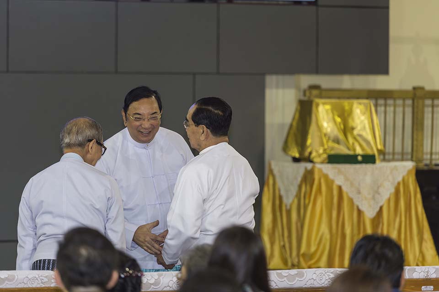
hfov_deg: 11.1
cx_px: 220
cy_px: 146
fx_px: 2255
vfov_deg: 7.4
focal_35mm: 185
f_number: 3.5
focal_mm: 185
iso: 720
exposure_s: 1/125
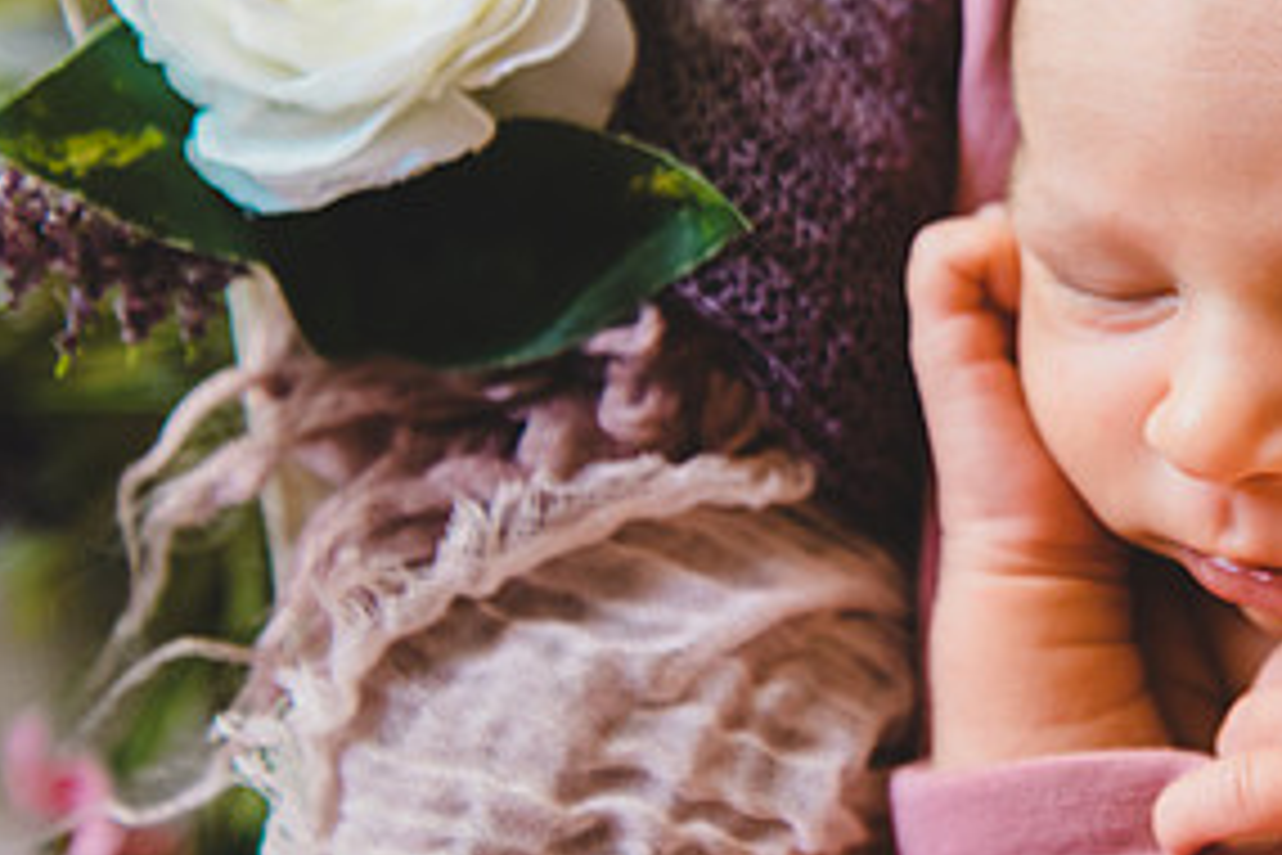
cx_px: 1210
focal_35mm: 126
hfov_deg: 16.0
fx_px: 4487
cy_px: 254
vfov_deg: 10.9
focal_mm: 62
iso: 400
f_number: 5
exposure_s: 1/60
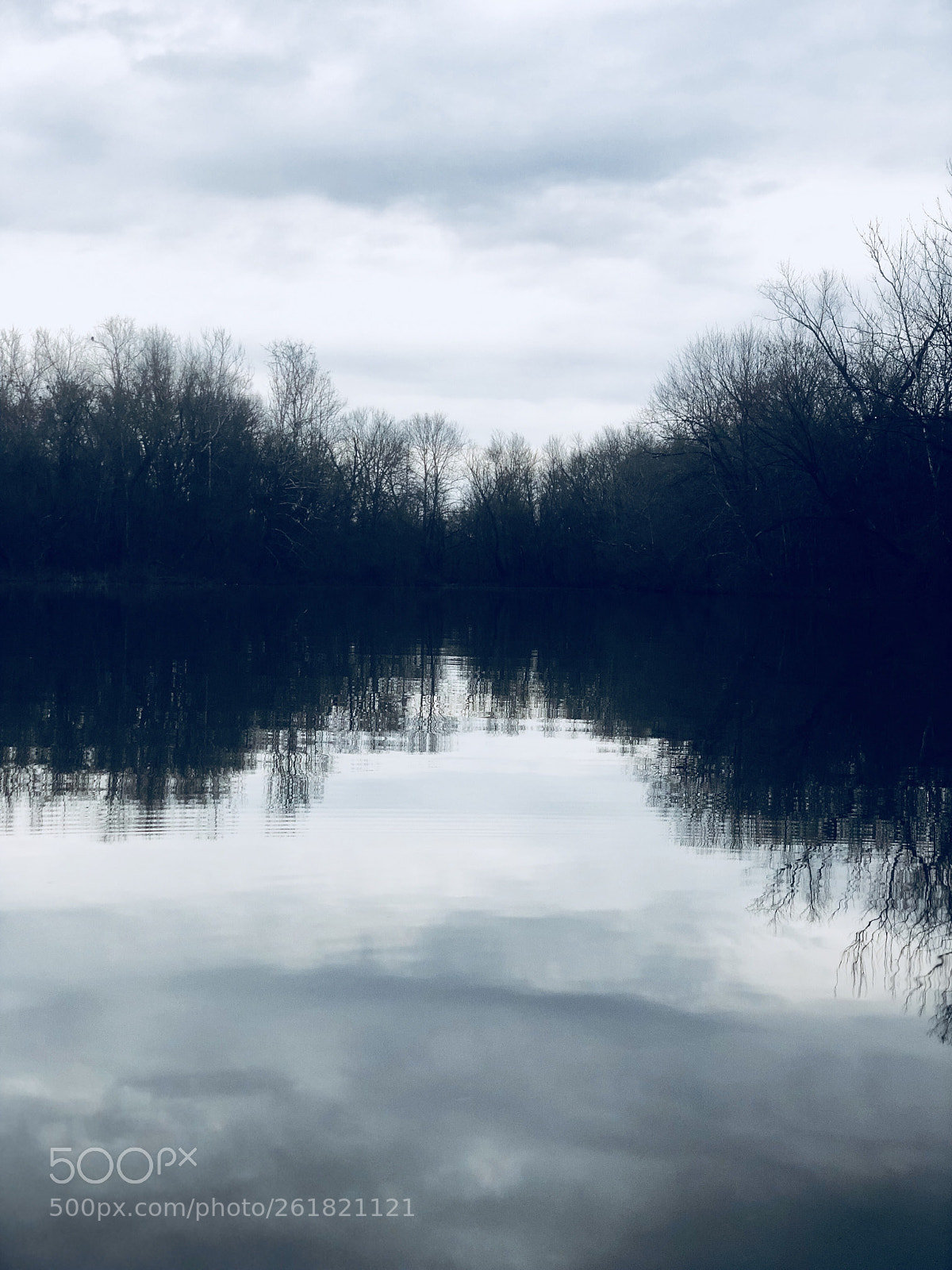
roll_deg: -1.5
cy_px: 635
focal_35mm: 52
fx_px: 1907
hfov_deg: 28.0
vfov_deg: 36.8
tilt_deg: -0.8
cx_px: 476
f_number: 2.4
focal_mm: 6
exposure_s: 1/120
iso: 50
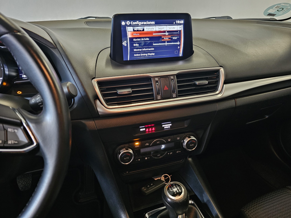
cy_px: 109
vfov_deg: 58.9
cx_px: 146
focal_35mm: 23
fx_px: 193
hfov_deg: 73.9
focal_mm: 6.3
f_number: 1.7
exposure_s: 1/24.5
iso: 800
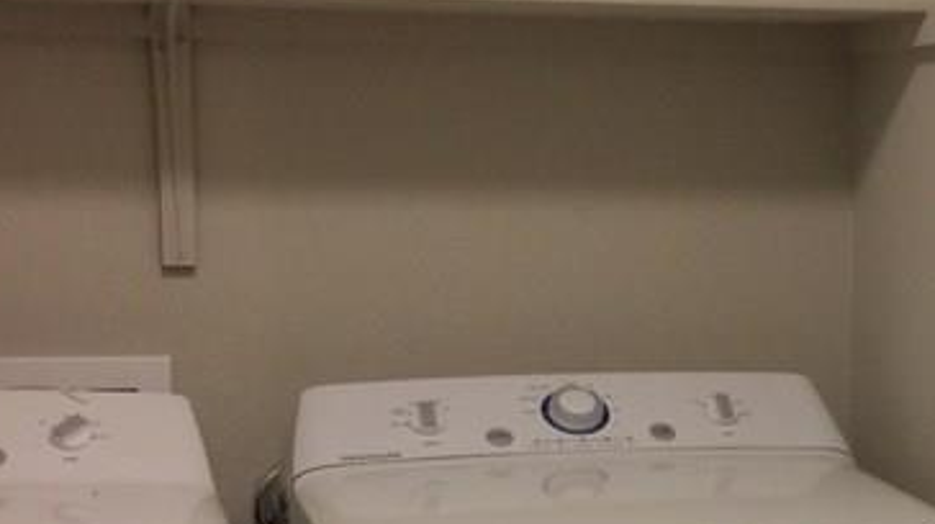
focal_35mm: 89
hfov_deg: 23.6
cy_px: 478
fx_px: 2205
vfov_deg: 13.4
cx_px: 758
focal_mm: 4.15
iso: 125
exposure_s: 1/30
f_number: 2.2
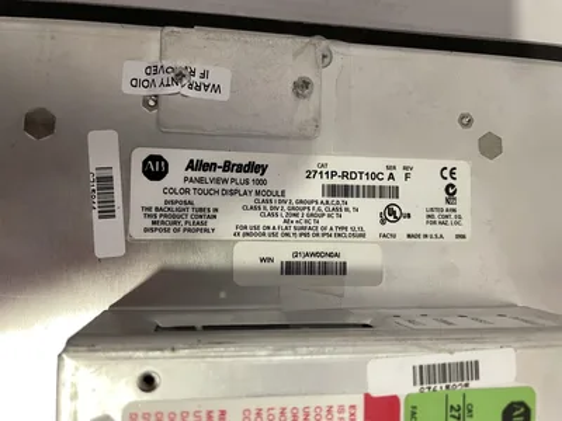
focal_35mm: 26
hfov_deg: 67.3
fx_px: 422
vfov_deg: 53.1
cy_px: 210
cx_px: 281
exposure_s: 1/60
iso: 160
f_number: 1.6
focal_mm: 4.2
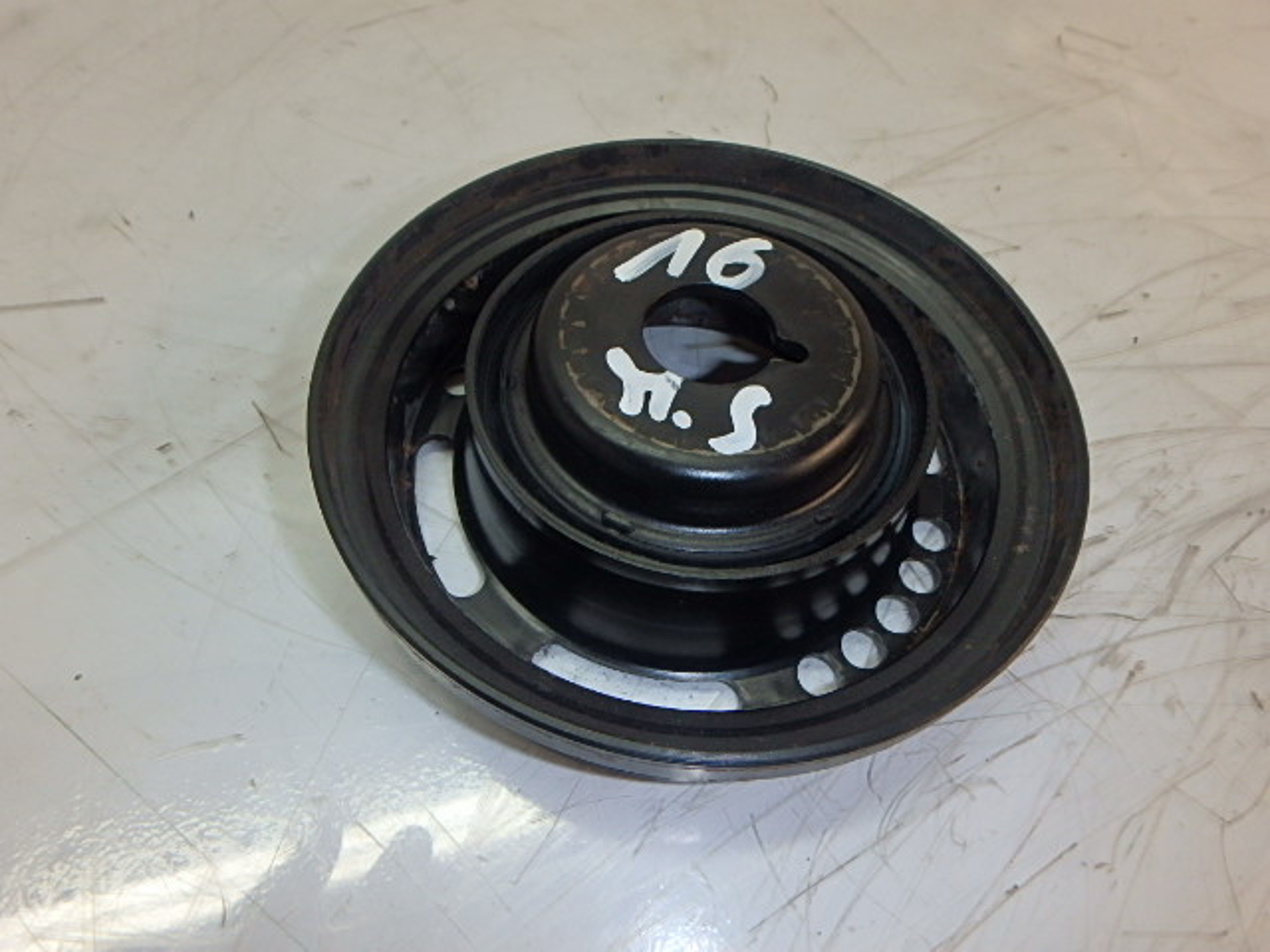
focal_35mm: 21
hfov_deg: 79.0
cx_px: 635
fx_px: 770
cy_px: 476
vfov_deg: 63.4
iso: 160
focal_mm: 3.7
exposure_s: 1/30
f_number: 6
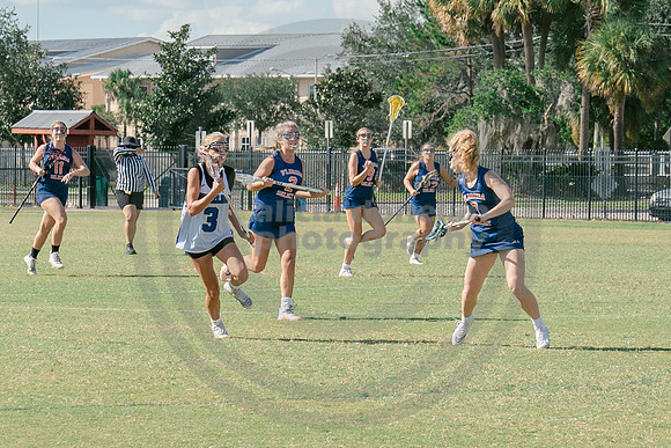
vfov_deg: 6.2
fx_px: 4137
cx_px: 532
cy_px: 245
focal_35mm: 222
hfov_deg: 9.3
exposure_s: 1/1000
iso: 250
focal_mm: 70
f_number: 5.6
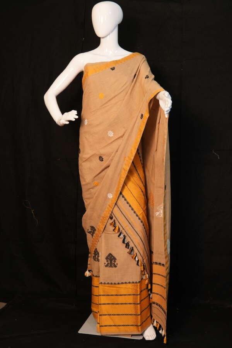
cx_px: 116
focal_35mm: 45
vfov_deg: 43.6
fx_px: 435
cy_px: 174
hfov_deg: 29.9
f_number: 2.8
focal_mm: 30
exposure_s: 1/100
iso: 500
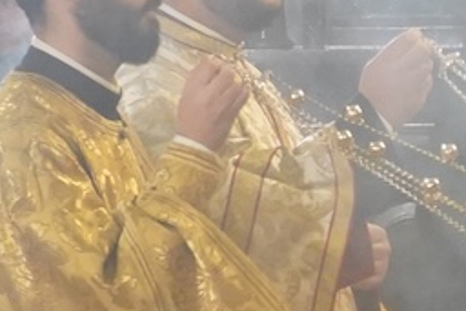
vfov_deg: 3.8
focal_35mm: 360
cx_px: 1074
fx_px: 4662
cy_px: 447
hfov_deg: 5.5
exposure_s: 1/160
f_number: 4
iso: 4000
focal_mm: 48
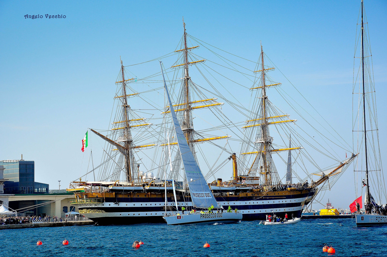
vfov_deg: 15.7
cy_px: 128
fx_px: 934
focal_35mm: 87
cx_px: 194
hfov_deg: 23.4
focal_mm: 58
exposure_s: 1/500
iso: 200
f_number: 7.1
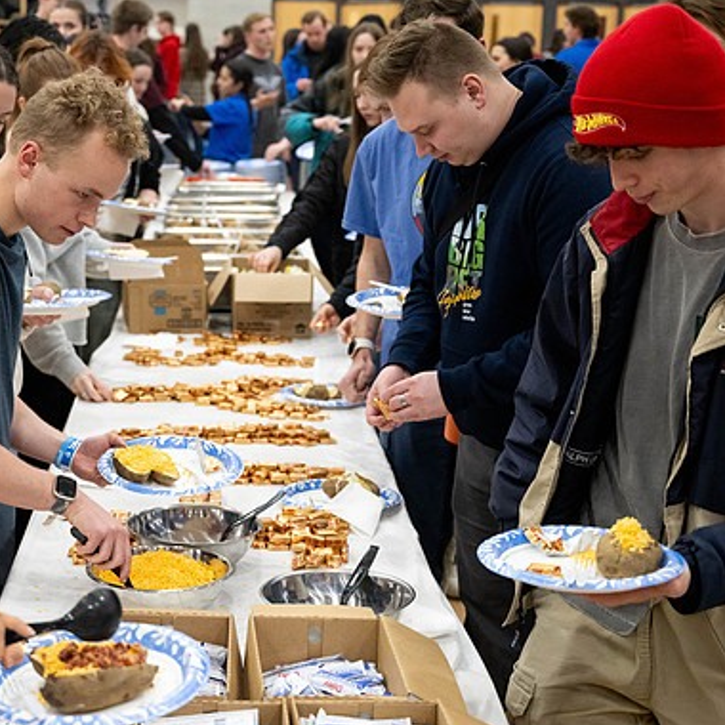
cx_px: 214
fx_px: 1564
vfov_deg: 26.1
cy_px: 367
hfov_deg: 25.9
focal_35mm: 66
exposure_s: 1/200
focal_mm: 49
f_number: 4
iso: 3200
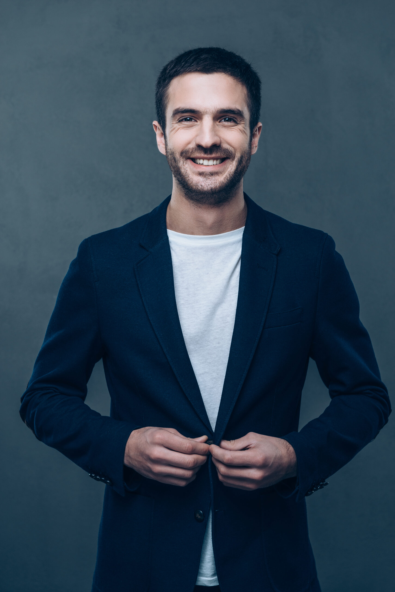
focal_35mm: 66
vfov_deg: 30.5
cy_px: 296
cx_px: 198
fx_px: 1085
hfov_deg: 20.6
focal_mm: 66
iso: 200
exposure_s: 1/100
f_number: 7.1
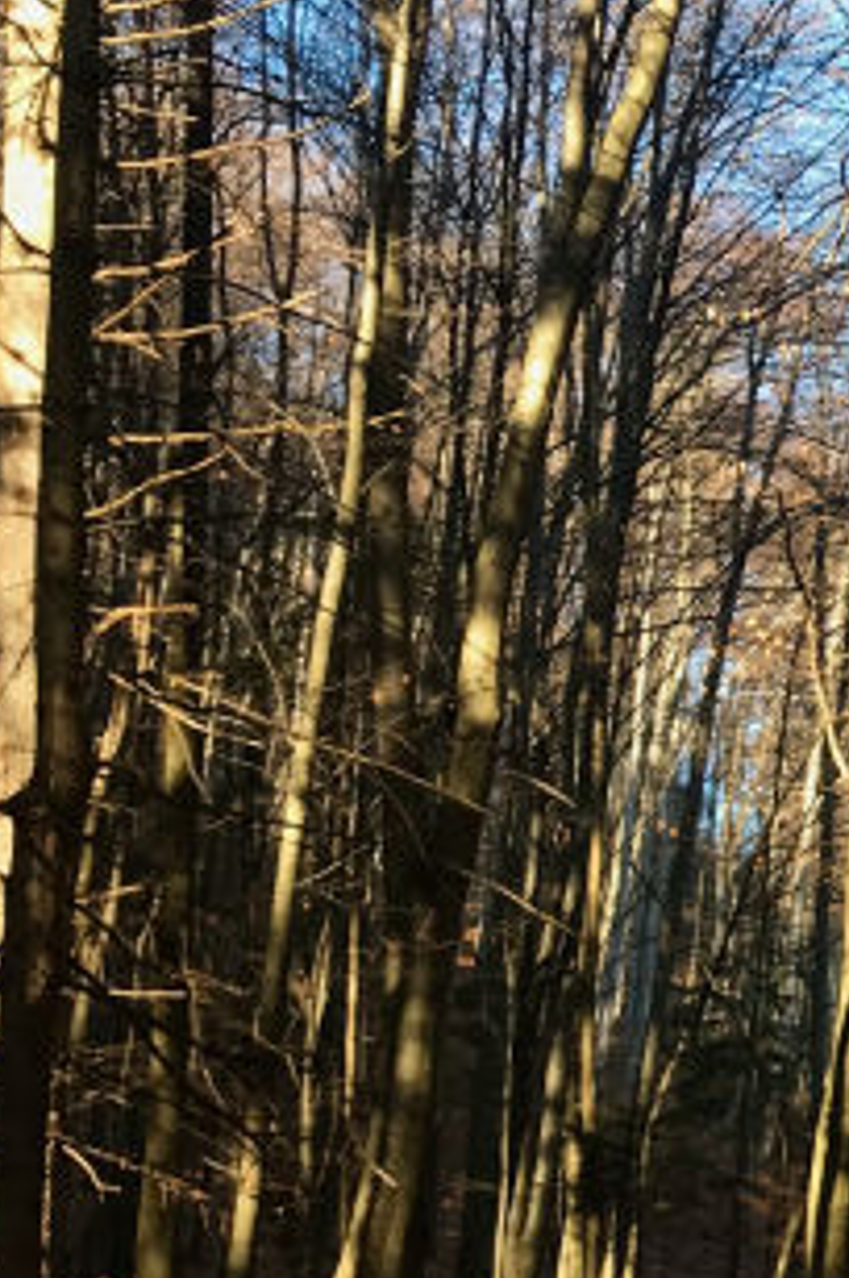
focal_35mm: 77
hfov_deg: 15.5
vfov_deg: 26.1
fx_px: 2730
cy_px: 903
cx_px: 1459
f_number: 1.8
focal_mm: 3.99
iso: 20
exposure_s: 1/229
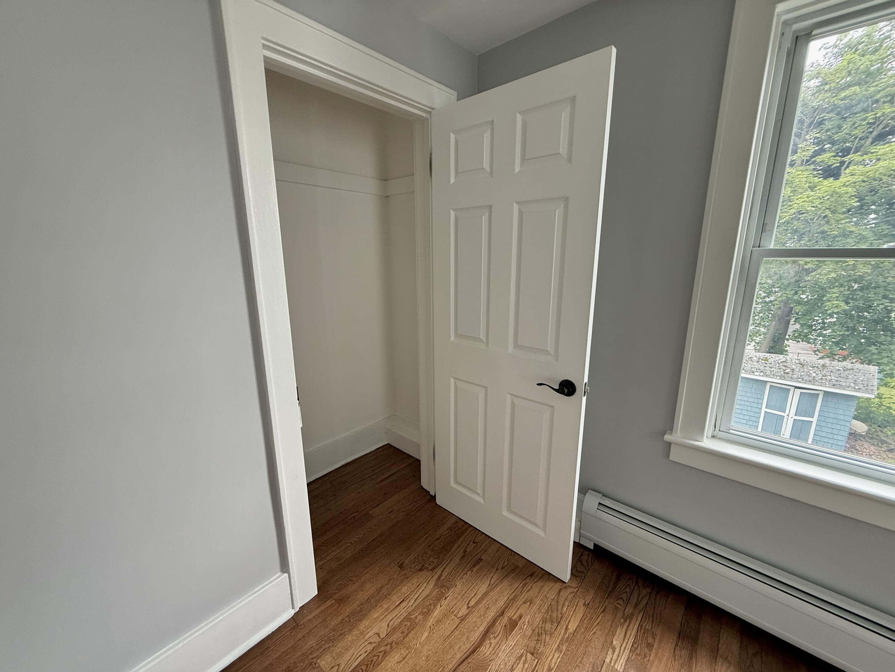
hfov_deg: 102.1
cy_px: 336
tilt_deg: -11.7
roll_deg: +0.1
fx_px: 362
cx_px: 448
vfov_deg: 85.7
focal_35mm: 14
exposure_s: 1/99
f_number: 2.2
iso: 200
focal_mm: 2.22
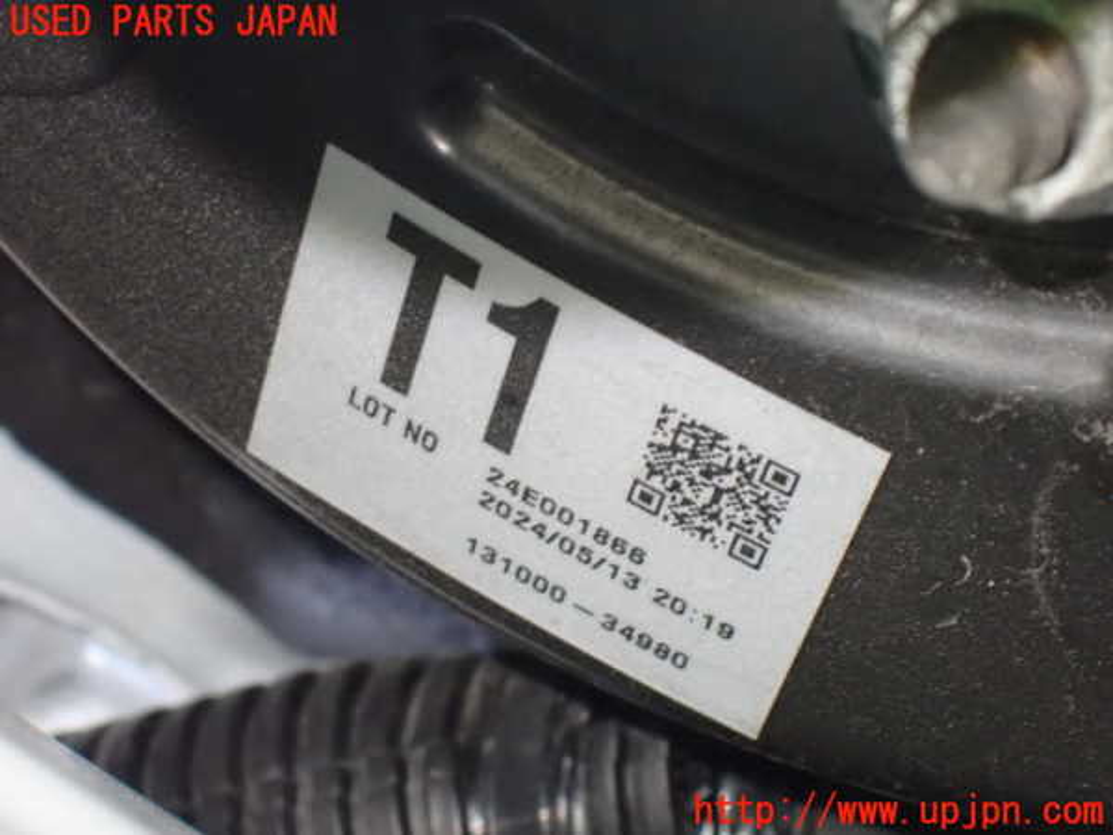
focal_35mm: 100
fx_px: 3215
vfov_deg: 14.8
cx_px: 556
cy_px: 418
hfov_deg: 19.6
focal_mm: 18
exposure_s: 1/13
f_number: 4.9
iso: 1600
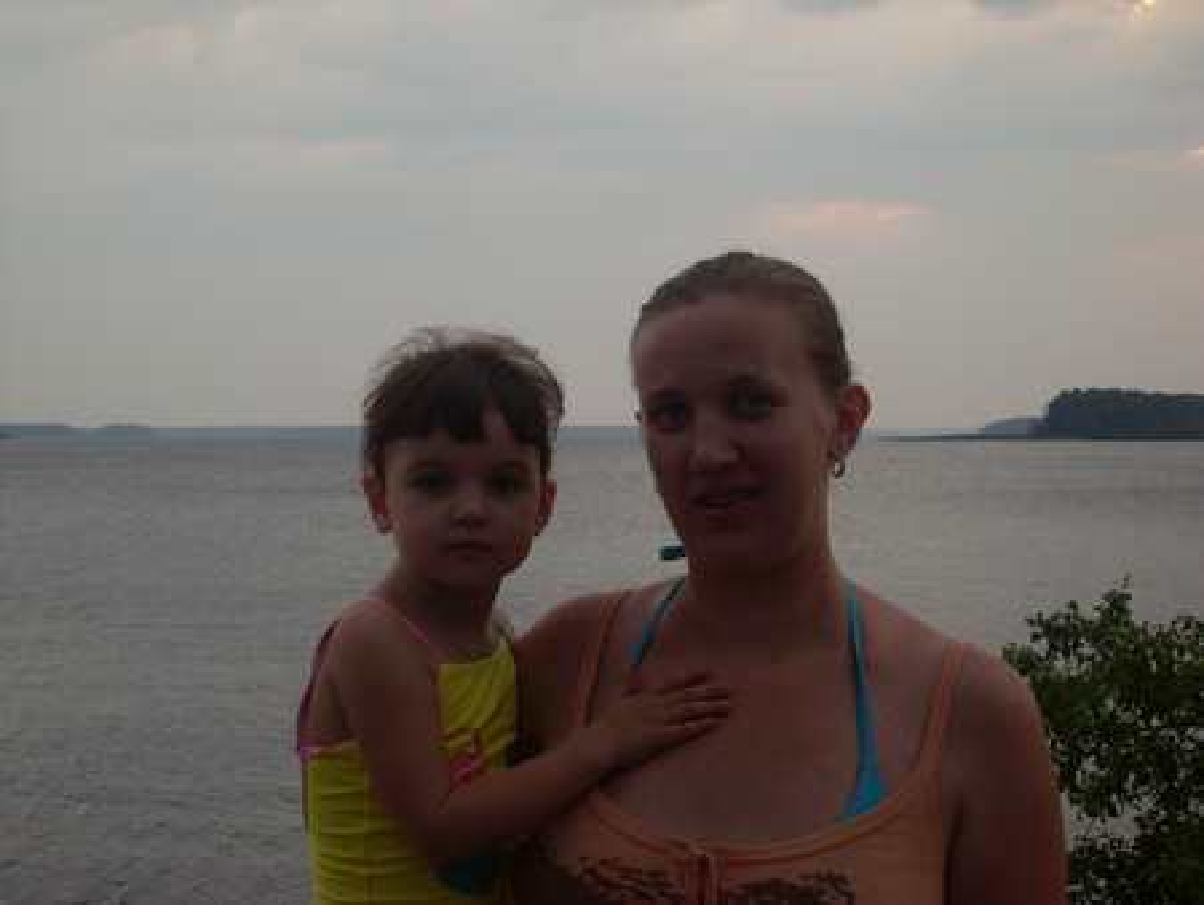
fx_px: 2471
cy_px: 452
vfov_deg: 20.7
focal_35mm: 71
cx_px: 602
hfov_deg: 27.4
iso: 100
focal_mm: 11.7
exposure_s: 1/90
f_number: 4.2
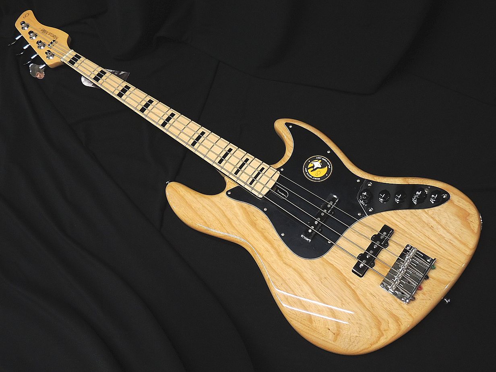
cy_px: 186
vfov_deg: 42.9
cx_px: 248
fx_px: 473
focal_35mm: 33
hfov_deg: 55.4
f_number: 3.2
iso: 400
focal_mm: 5.8
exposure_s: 1/30
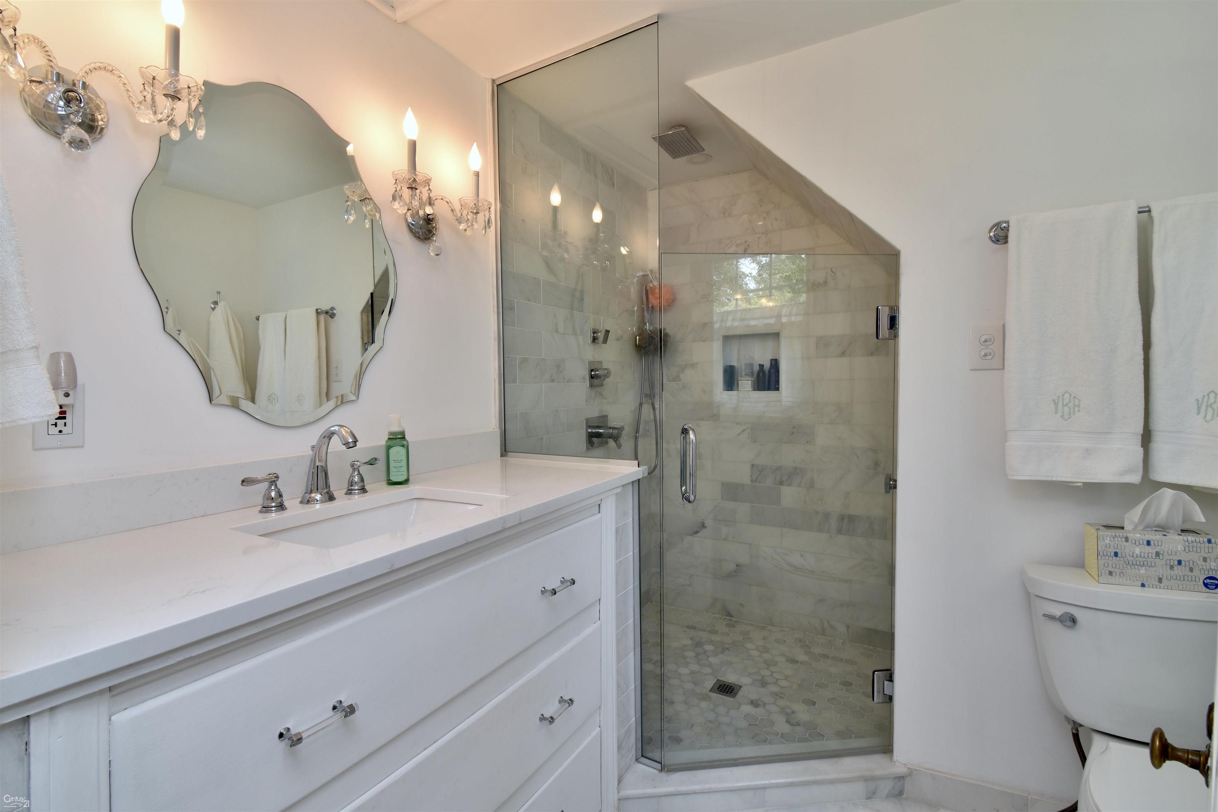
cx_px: 609
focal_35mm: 15
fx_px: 507
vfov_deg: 77.3
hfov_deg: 100.4
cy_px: 406
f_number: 11
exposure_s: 1/5
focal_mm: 10
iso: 100
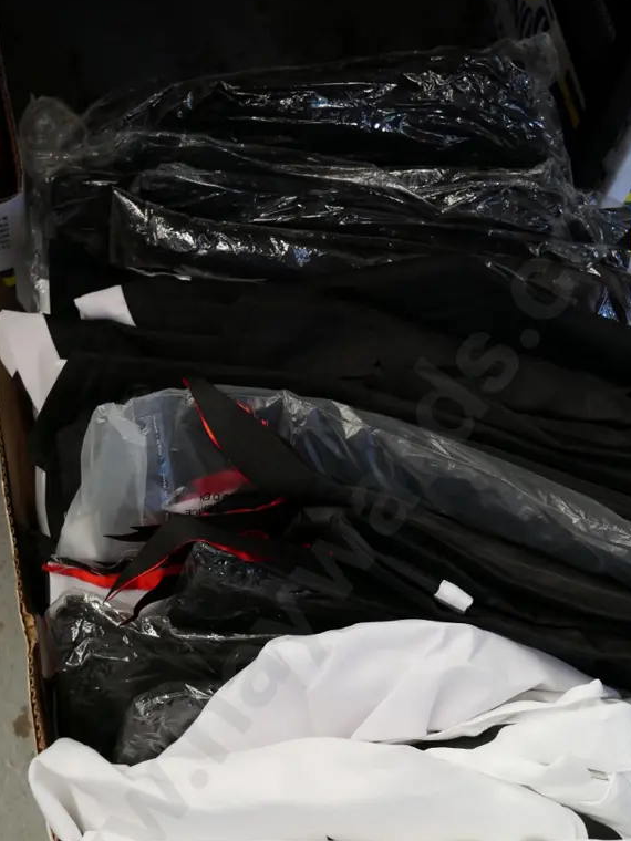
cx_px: 351
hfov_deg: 23.6
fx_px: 1507
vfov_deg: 31.0
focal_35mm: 62
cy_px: 541
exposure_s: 1/60
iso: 1600
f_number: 4.3
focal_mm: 23
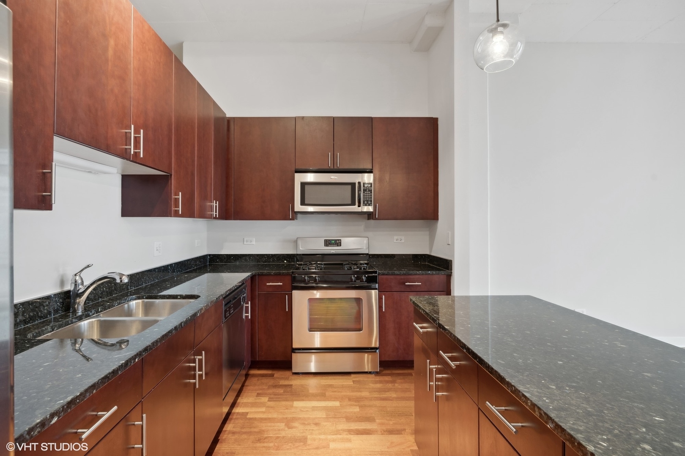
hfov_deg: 96.7
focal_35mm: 16
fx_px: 304
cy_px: 228
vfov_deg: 73.7
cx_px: 342
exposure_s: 1/1.67
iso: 320
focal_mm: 16
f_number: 8
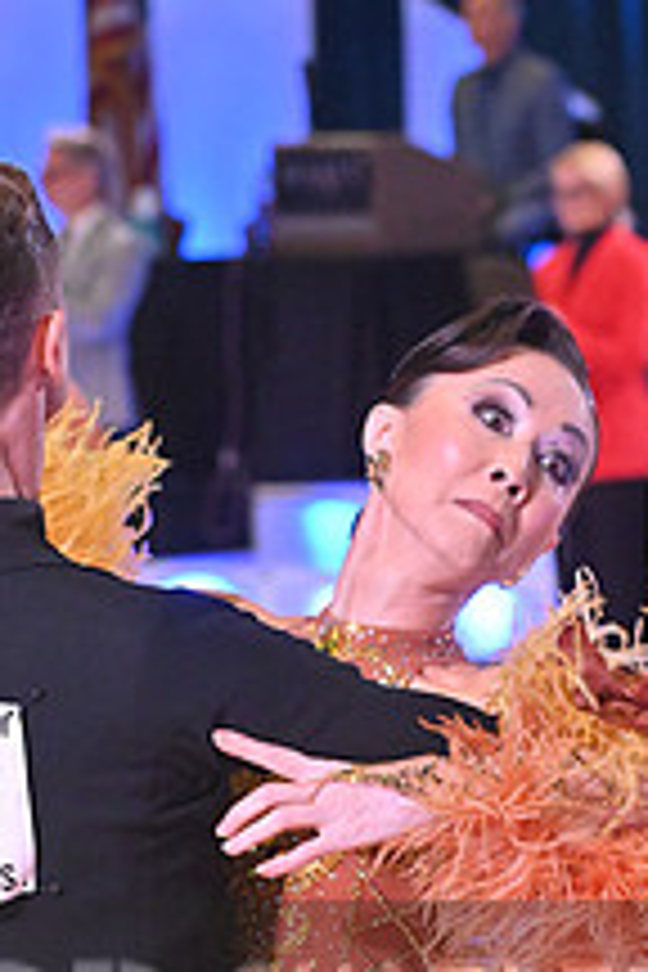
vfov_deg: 8.0
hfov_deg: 5.4
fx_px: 6884
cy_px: 1053
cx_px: 502
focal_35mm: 255
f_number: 5
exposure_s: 1/400
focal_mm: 95
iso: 4000
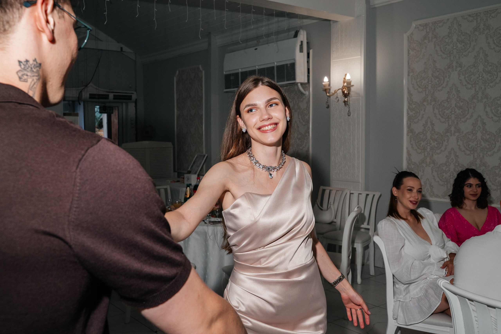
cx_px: 250
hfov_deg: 53.1
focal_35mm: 36
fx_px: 501
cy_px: 167
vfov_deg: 36.9
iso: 1000
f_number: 8
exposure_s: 1/125
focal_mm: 36
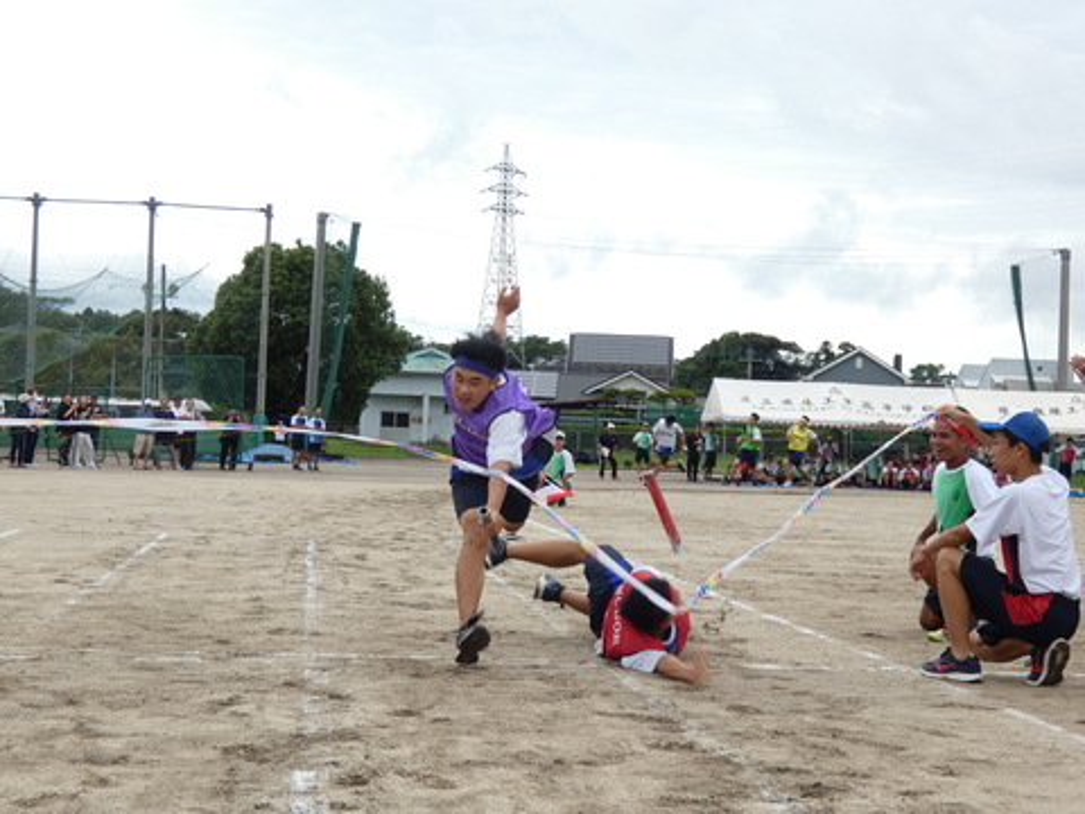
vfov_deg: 22.3
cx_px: 542
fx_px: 2069
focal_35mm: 66
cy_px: 407
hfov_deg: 29.4
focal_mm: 11.9
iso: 80
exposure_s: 1/250
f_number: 4.2
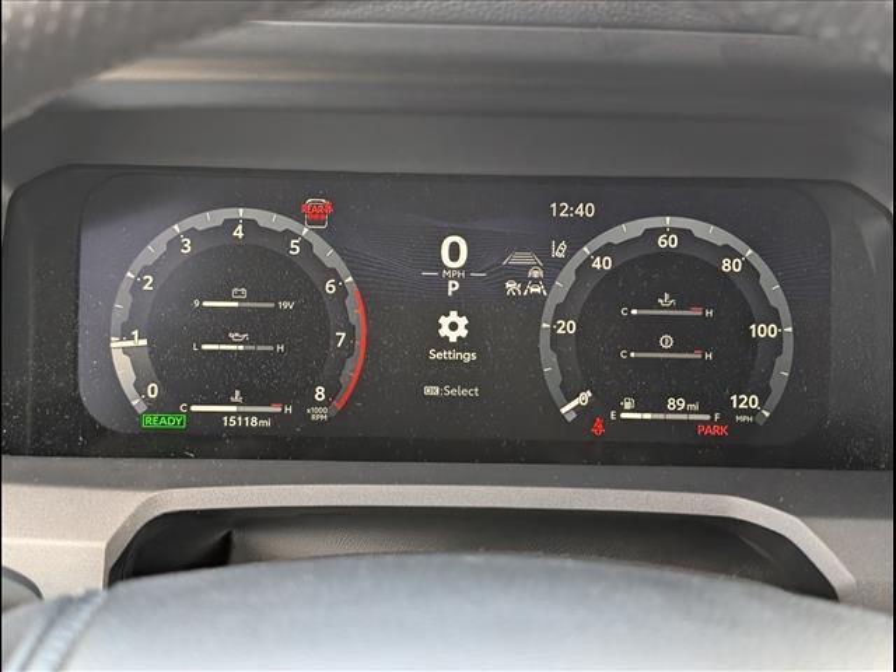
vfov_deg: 29.7
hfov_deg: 38.9
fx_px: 1268
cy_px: 336
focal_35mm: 49
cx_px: 448
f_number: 1.68
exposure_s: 1/500
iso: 638
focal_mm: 6.9
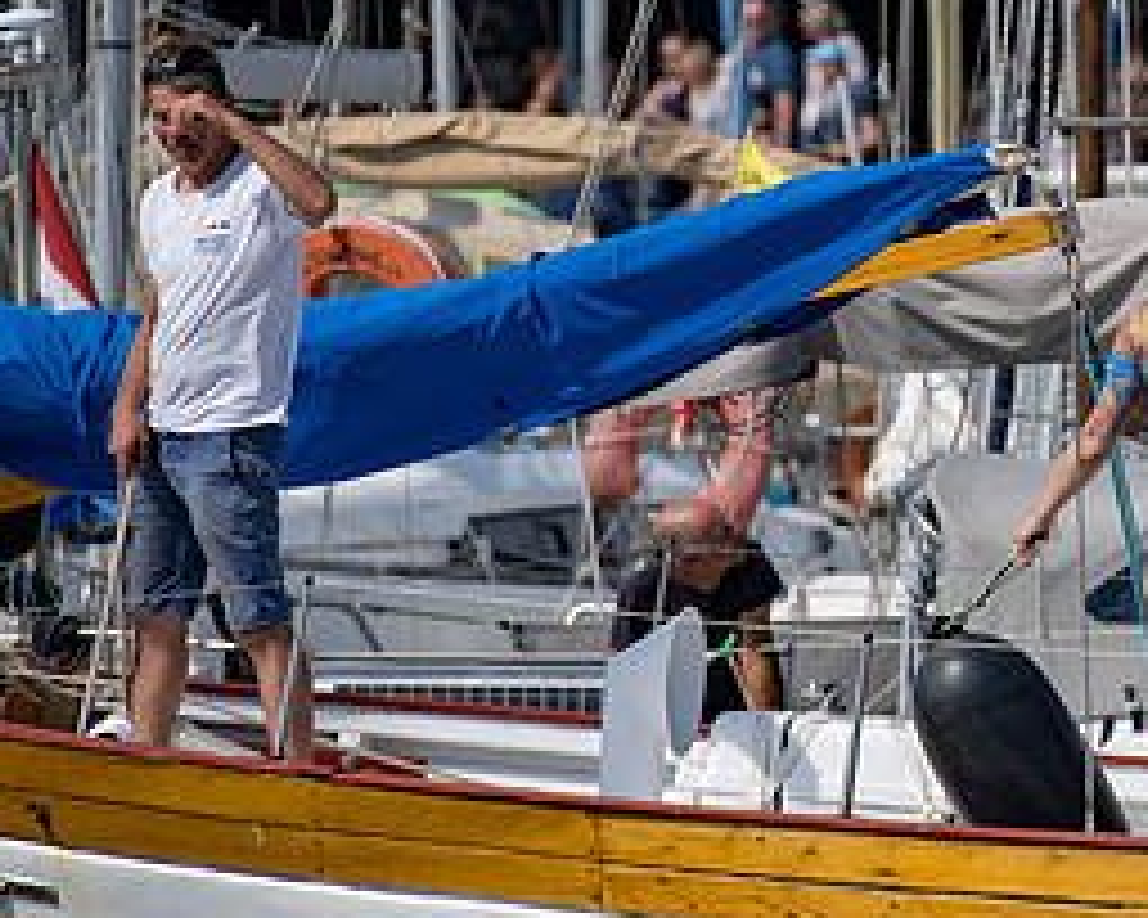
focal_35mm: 1283
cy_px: 358
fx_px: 43592
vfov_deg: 1.2
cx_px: 1162
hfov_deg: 1.5
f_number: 11
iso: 400
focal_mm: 600
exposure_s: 1/800
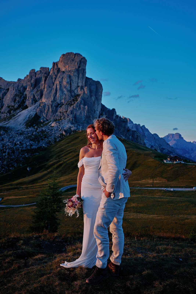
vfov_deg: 54.4
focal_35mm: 35
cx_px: 98
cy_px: 147
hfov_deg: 37.9
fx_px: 286
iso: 125
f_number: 2.8
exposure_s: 1/180
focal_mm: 23
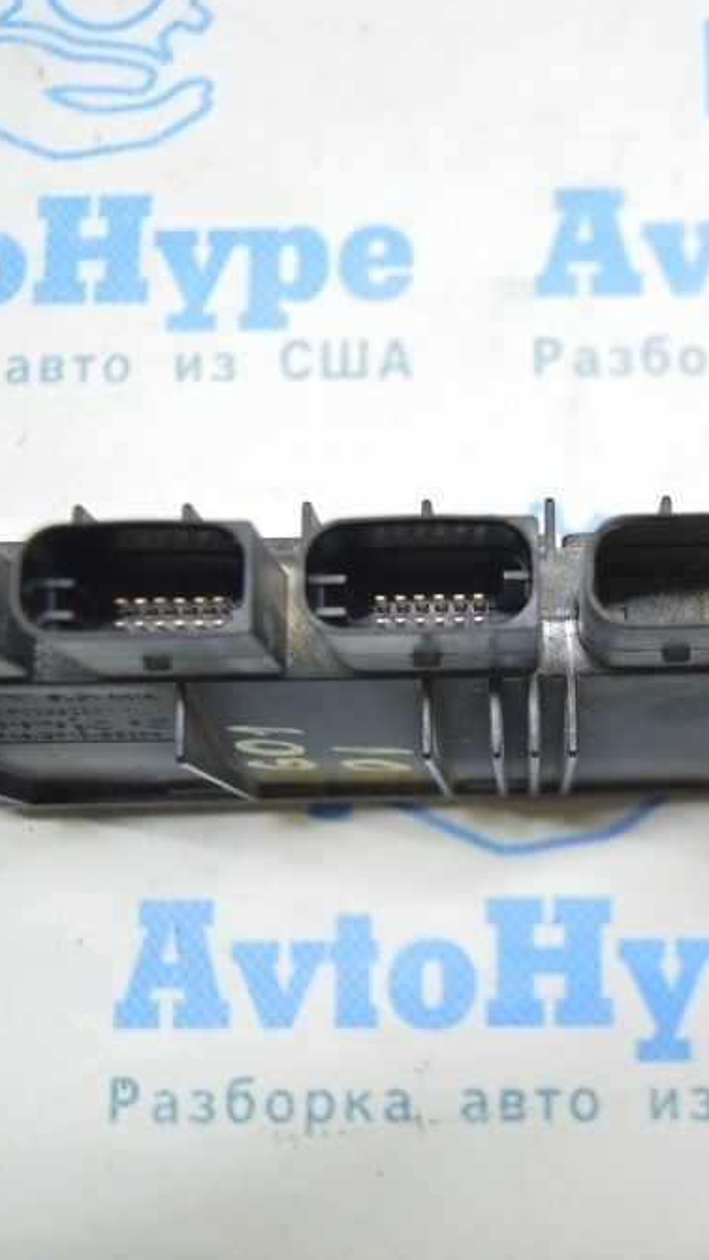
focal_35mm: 48
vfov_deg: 42.9
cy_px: 631
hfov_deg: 24.7
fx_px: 1604
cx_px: 504
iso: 400
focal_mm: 20
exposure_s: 1/40
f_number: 3.8
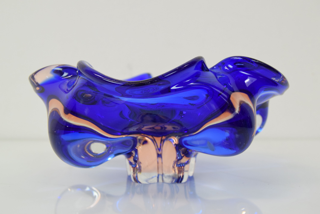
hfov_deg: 42.3
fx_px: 414
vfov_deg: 29.0
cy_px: 107
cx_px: 160
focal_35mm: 46
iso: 1600
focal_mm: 31
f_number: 8
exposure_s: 1/250
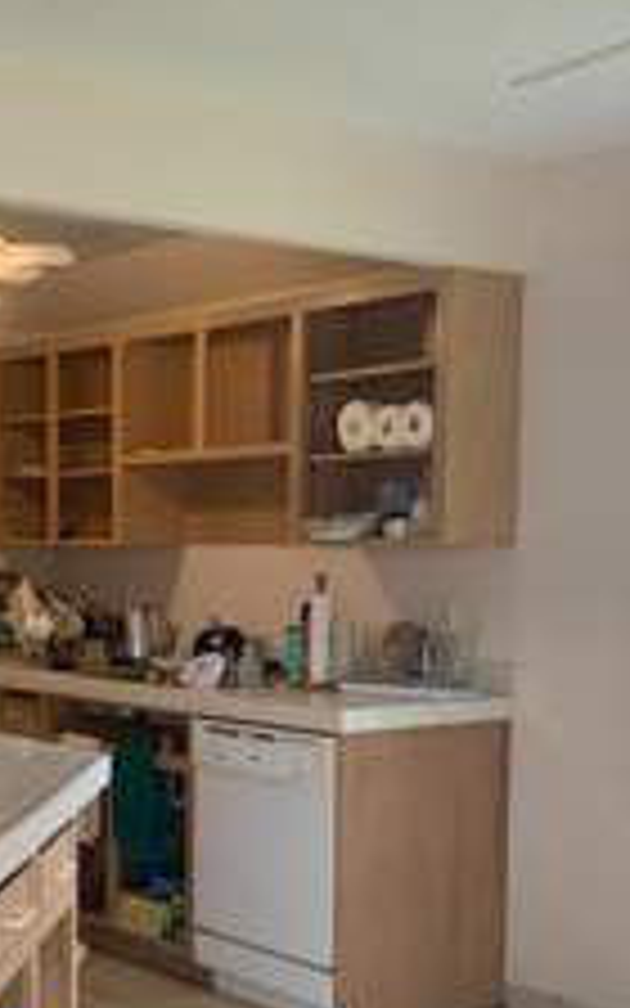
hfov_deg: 21.7
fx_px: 1621
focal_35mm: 59
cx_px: 130
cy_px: 709
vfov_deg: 34.1
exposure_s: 1/122
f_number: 1.8
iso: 32
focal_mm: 4.25
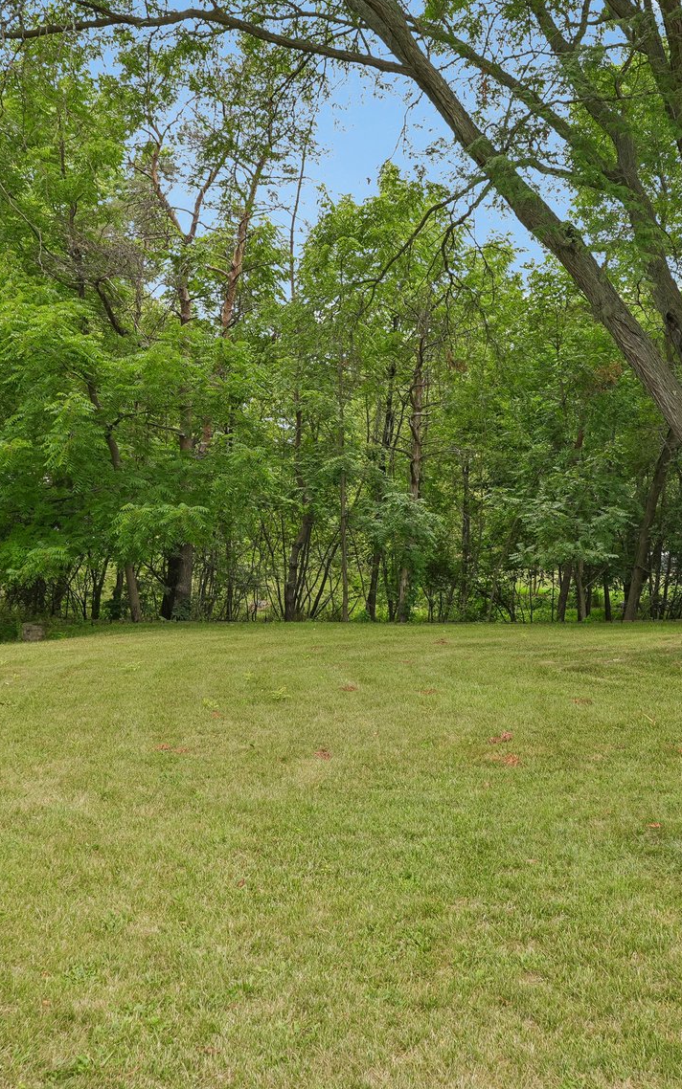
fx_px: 1008
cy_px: 487
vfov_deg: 56.7
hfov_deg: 37.3
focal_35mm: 34
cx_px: 395
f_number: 5.6
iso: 100
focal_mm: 18.5
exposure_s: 1/40
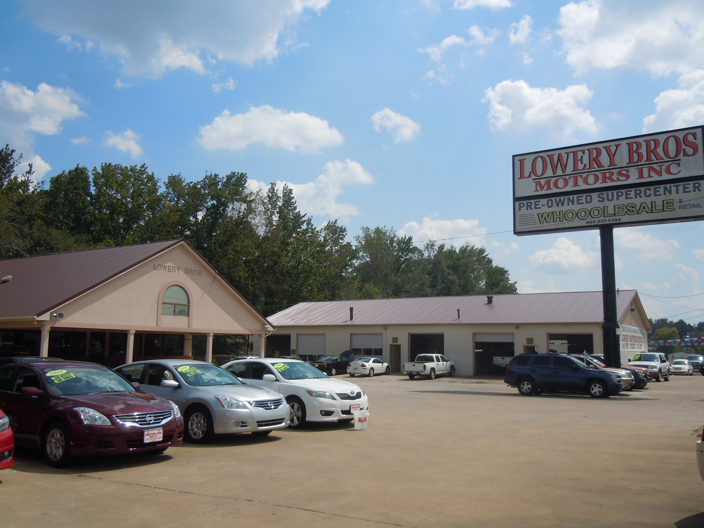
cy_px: 264
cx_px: 352
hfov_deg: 60.0
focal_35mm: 30
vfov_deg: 46.8
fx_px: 610
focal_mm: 5.4
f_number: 7
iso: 100
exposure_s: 1/500
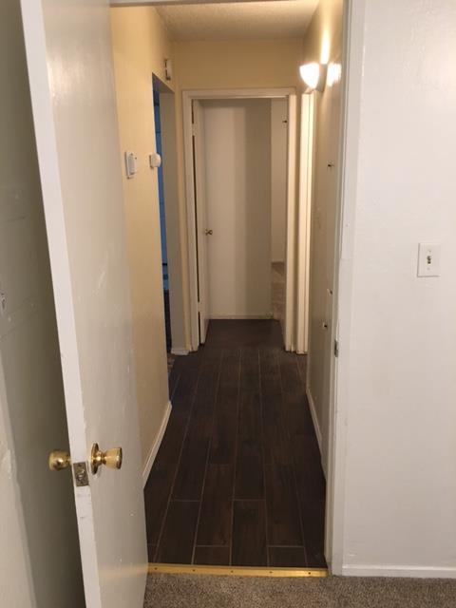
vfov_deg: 61.7
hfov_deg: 48.2
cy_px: 304
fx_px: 509
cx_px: 228
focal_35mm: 29
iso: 50
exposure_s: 1/15
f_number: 2.2
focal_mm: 4.15
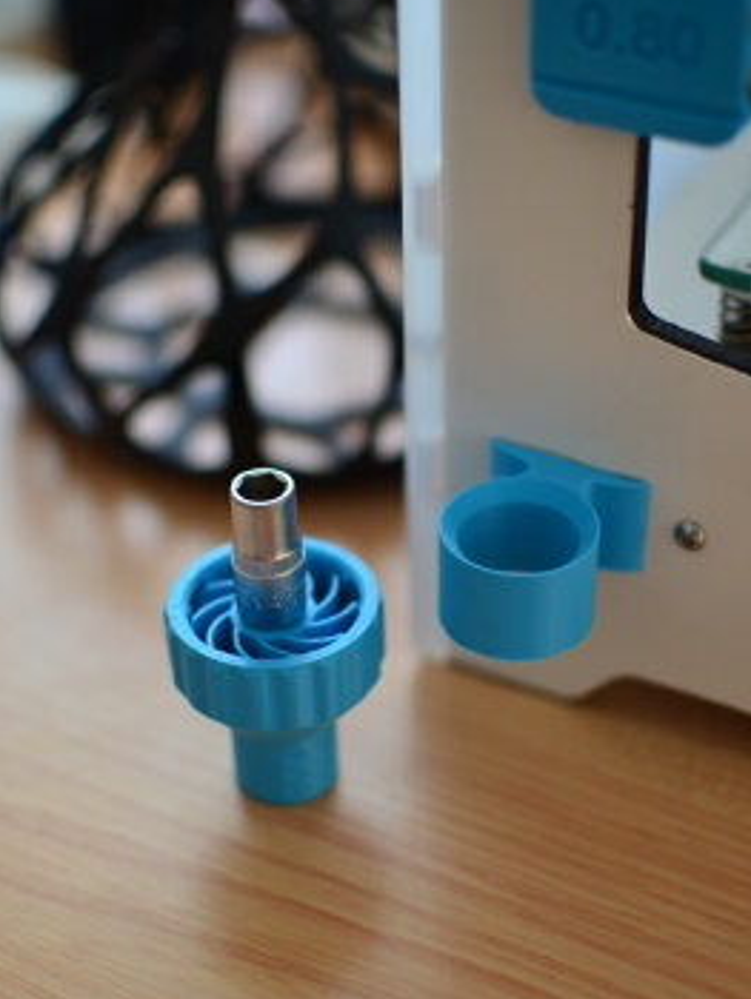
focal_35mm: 58
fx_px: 1663
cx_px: 376
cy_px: 525
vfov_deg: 33.4
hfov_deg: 25.5
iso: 250
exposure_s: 1/25
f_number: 1.8
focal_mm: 35
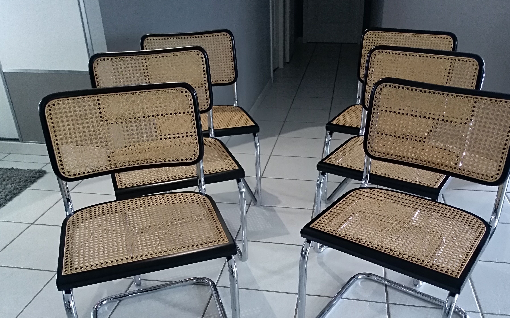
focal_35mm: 32
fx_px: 445
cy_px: 206
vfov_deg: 39.1
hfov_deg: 59.6
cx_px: 278
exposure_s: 1/33.3
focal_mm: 3.54
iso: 657
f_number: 2
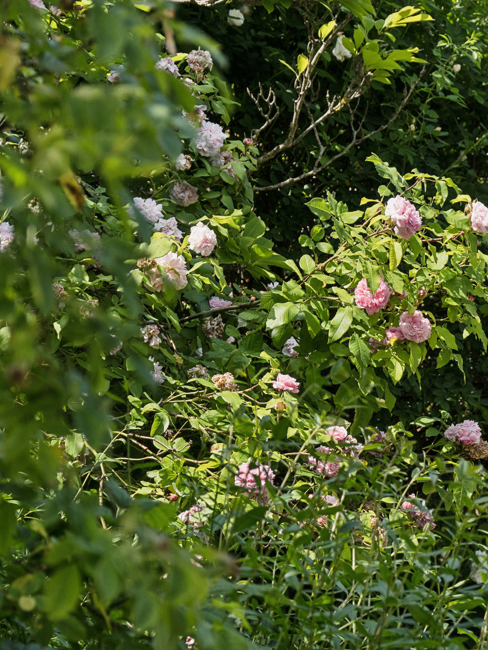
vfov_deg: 16.8
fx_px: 2199
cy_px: 315
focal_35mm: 117
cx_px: 355
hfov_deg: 12.6
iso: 200
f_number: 6.3
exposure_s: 1/400
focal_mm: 48
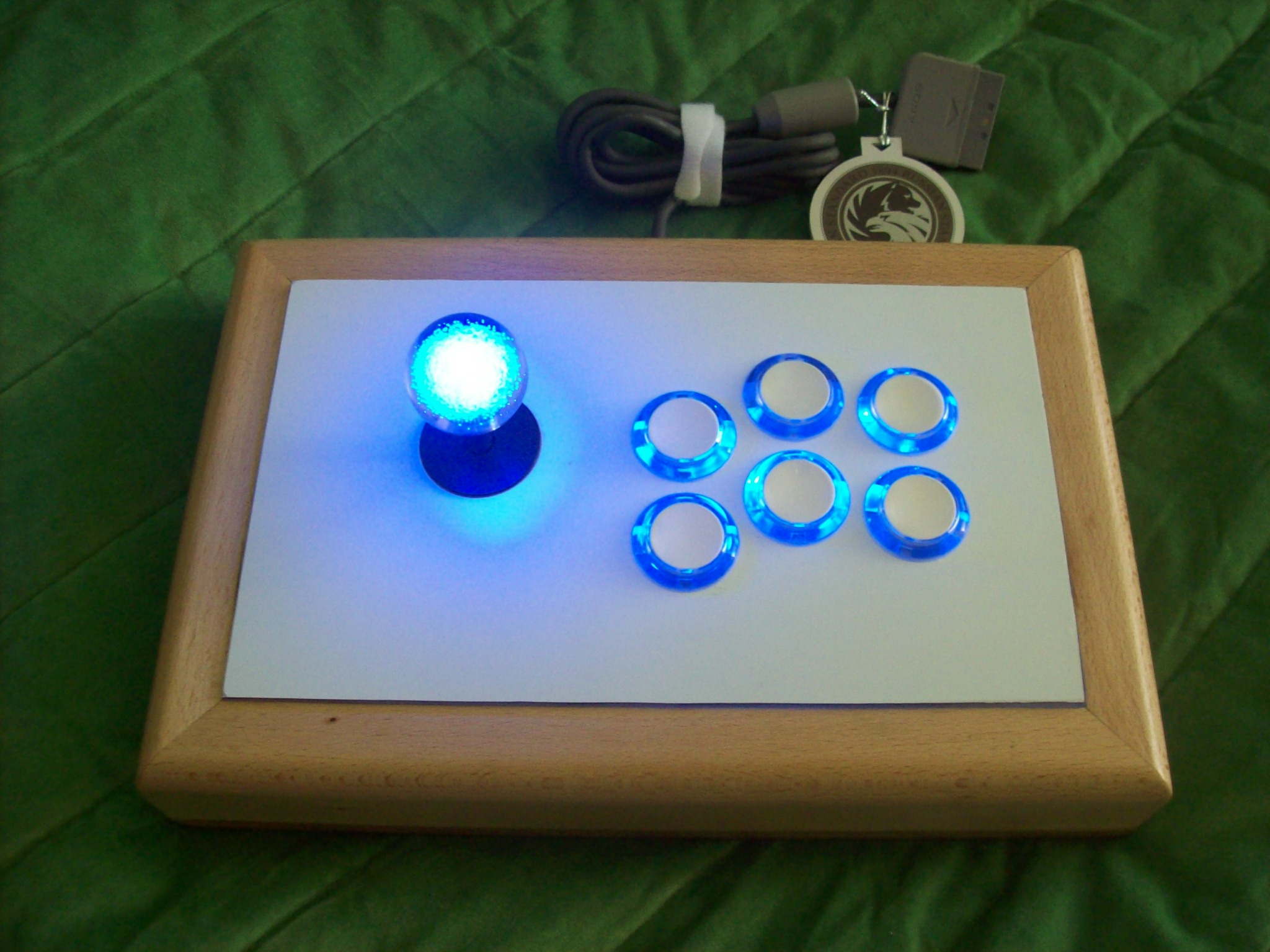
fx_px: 1321
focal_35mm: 36
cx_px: 635
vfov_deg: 39.7
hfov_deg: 51.4
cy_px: 476
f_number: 2.7
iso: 160
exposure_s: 1/10.4
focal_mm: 6
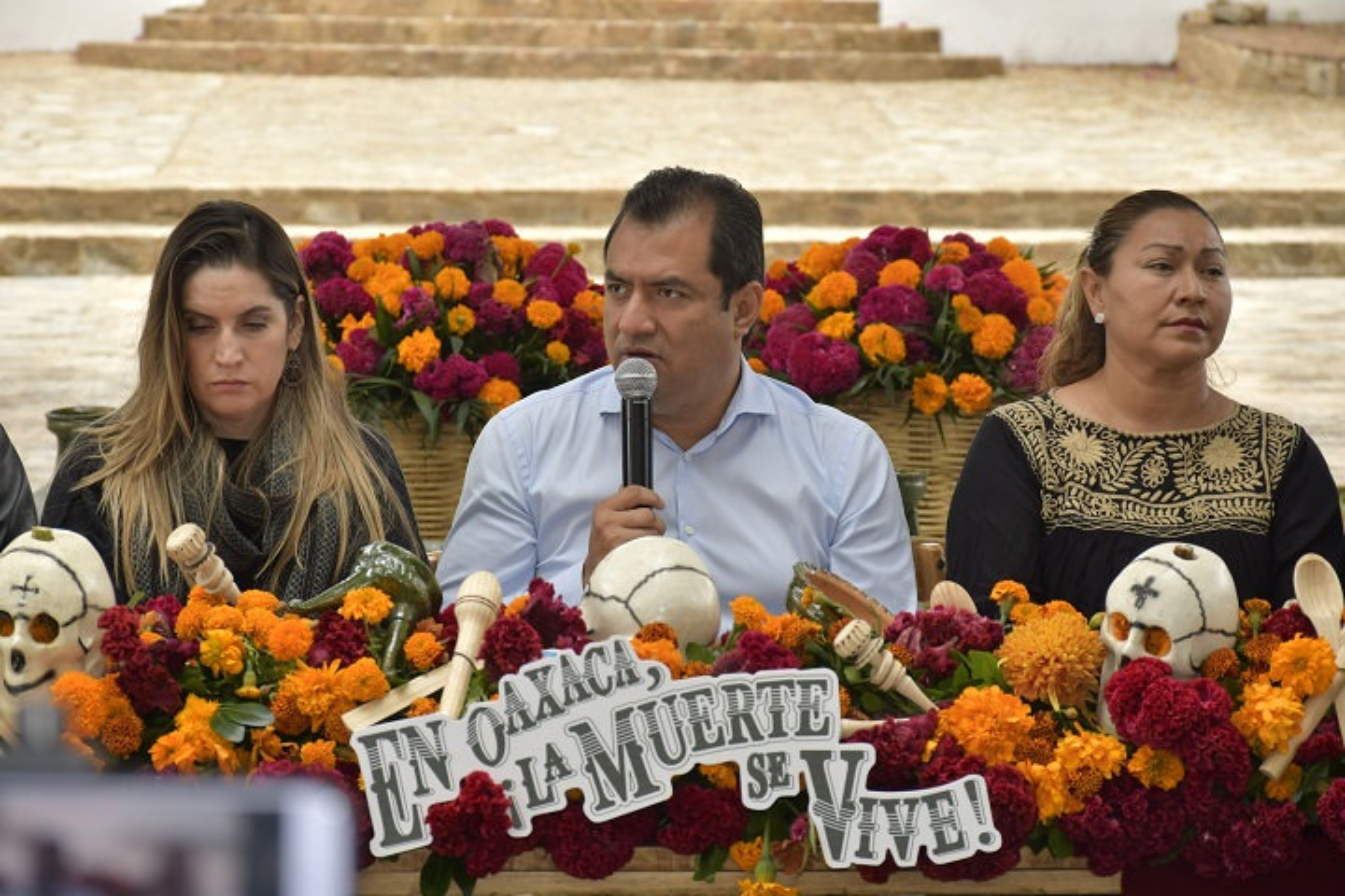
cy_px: 448
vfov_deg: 10.2
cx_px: 672
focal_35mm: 135
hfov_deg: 15.2
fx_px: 5043
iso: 500
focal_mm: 90
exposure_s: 1/320
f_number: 8
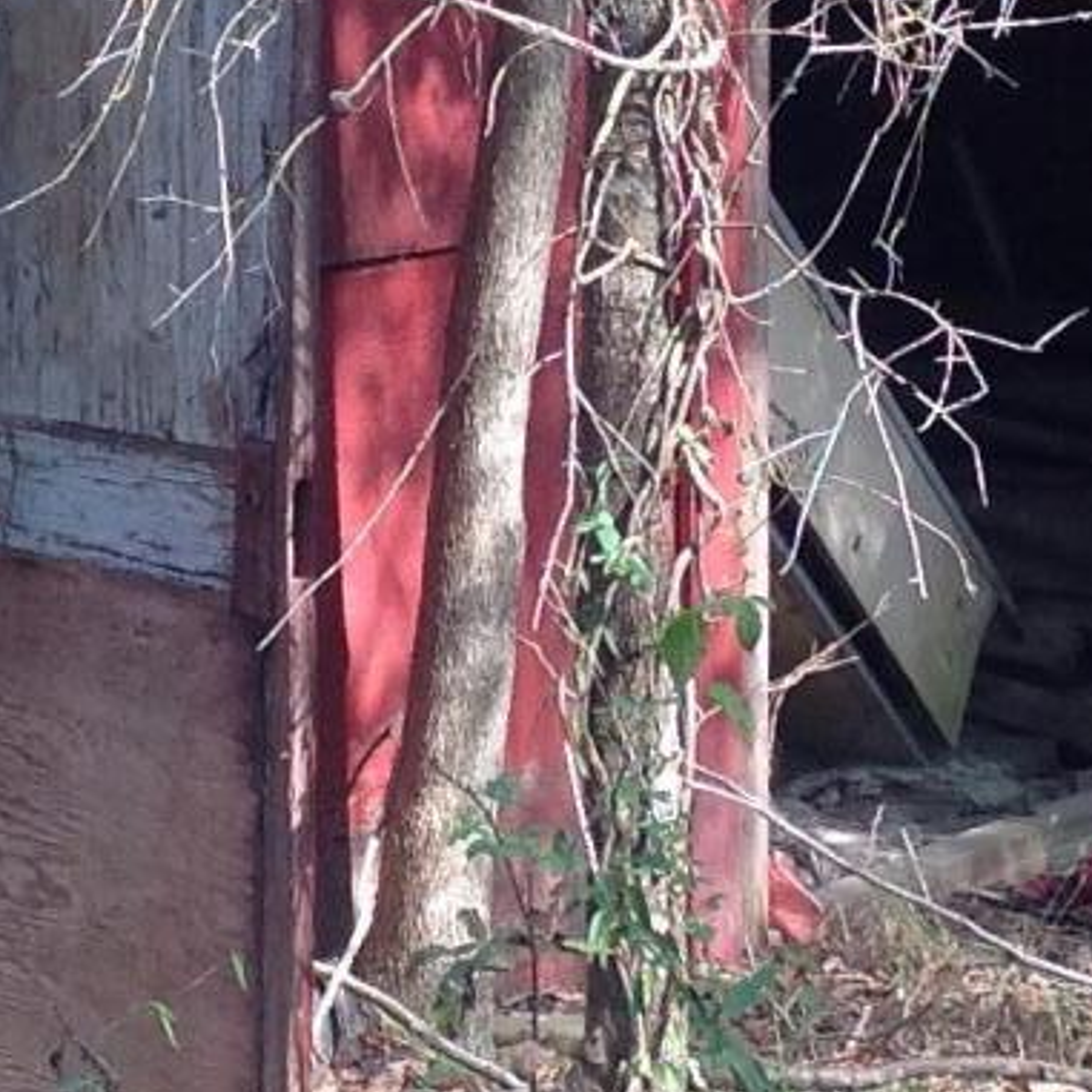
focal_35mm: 162
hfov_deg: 10.8
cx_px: 516
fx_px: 5782
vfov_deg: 10.7
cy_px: 176
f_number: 2.4
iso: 80
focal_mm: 4.28
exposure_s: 1/120
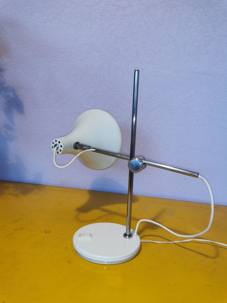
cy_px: 152
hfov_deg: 51.4
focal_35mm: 27
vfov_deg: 65.3
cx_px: 114
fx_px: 236
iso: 160
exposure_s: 1/50
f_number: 1.8
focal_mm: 5.58
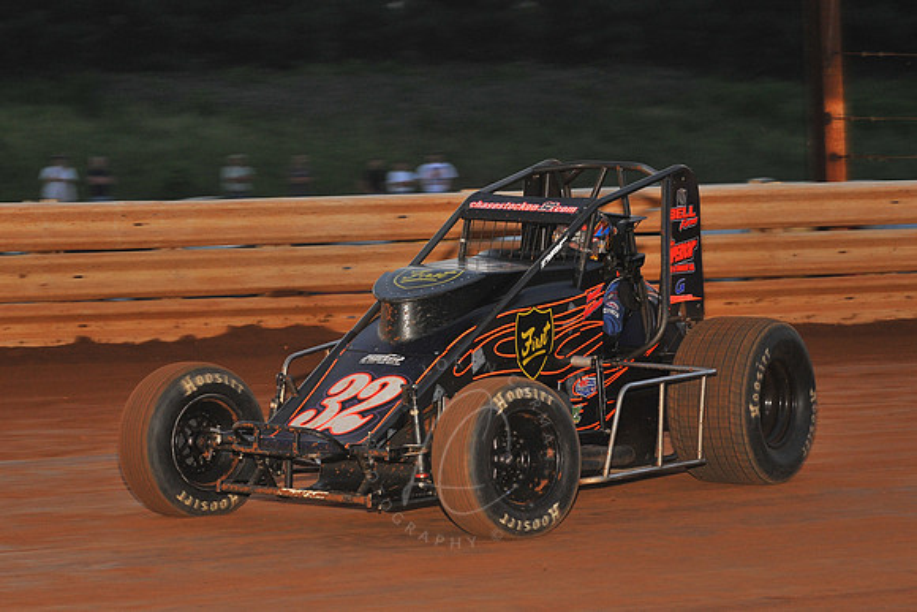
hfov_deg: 17.1
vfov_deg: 11.4
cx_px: 458
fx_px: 3057
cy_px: 306
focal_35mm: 120
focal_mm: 120
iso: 1000
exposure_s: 1/320
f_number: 8
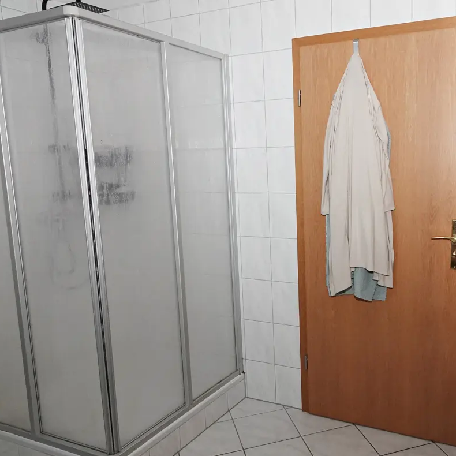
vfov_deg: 52.5
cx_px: 322
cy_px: 230
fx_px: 462
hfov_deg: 51.0
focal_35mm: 31
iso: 800
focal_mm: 8.8
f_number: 8
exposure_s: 1/125
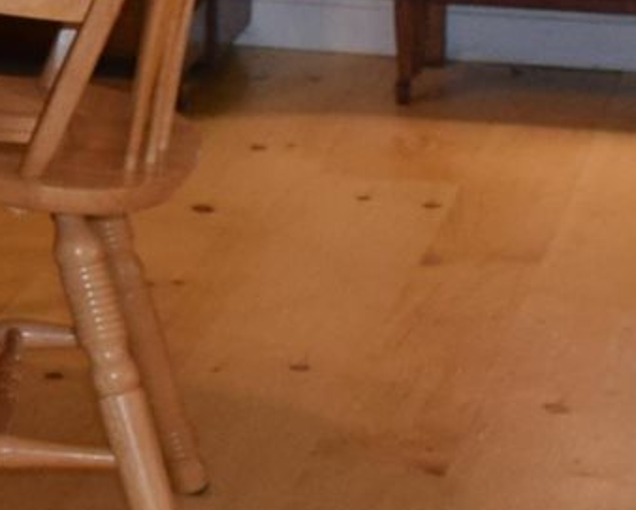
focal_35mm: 230
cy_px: -289
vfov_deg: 6.6
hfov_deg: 7.7
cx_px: -975
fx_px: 4333
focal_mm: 18
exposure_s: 1/80
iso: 800
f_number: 4.5
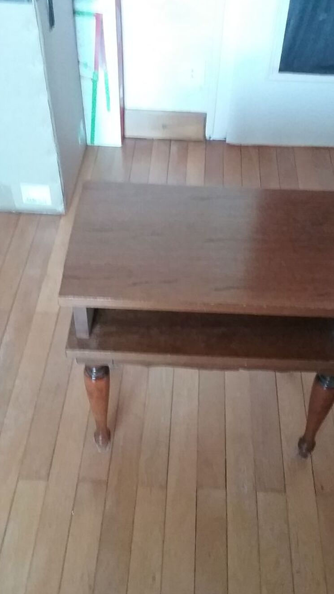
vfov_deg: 58.0
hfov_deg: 34.6
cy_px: 297
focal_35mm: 34
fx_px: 535
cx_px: 185
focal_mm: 3.3
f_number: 2.2
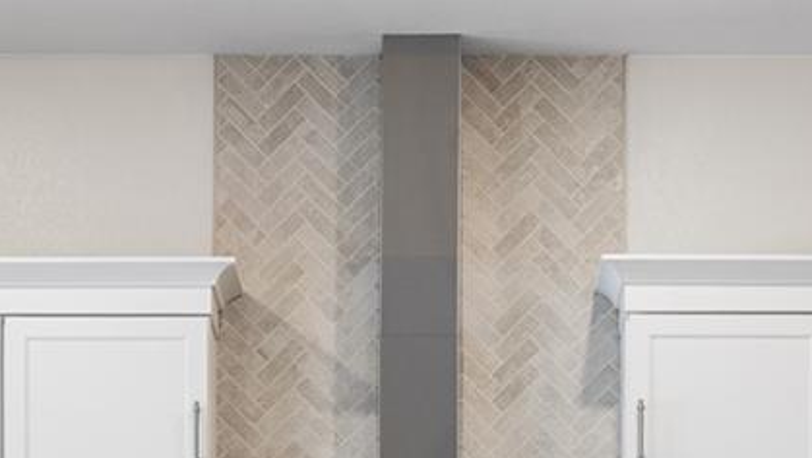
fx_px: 3015
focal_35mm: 140
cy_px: 955
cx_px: 430
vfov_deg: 8.2
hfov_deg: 15.3
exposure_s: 1/8
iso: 500
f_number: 8
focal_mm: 35
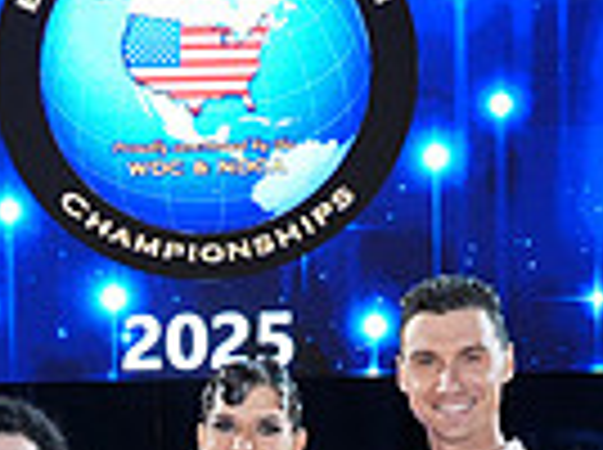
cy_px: 776
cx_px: 117
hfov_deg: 13.1
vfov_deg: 9.4
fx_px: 2608
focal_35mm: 150
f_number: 6.3
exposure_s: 1/320
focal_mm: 36
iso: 4000
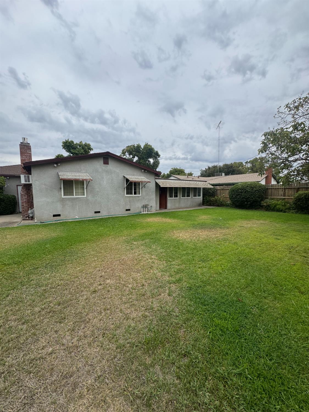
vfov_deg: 102.1
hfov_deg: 85.7
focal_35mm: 14
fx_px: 167
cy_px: 206
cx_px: 154
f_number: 2.2
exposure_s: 1/1506
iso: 50
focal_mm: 2.22
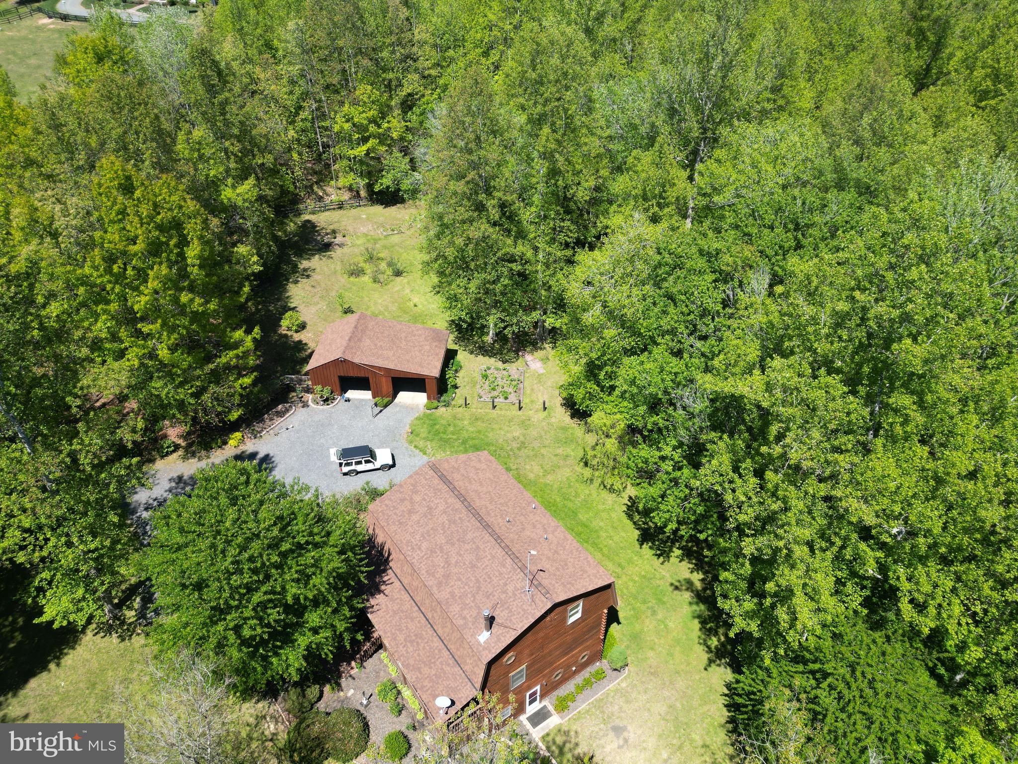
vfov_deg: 56.8
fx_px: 706
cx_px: 509
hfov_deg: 71.6
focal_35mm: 24
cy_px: 382
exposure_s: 1/1500
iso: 100
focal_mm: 6.72
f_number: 1.7
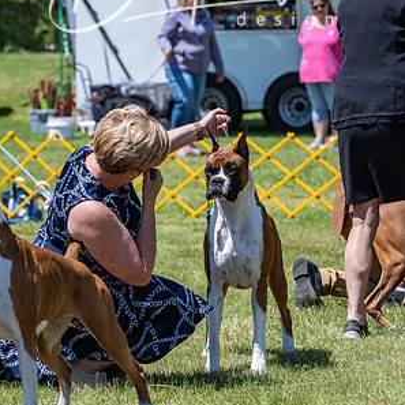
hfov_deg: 8.9
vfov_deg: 8.9
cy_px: 154
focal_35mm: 196
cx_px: 202
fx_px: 2594
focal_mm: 152
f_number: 7.1
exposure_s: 1/1600
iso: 640
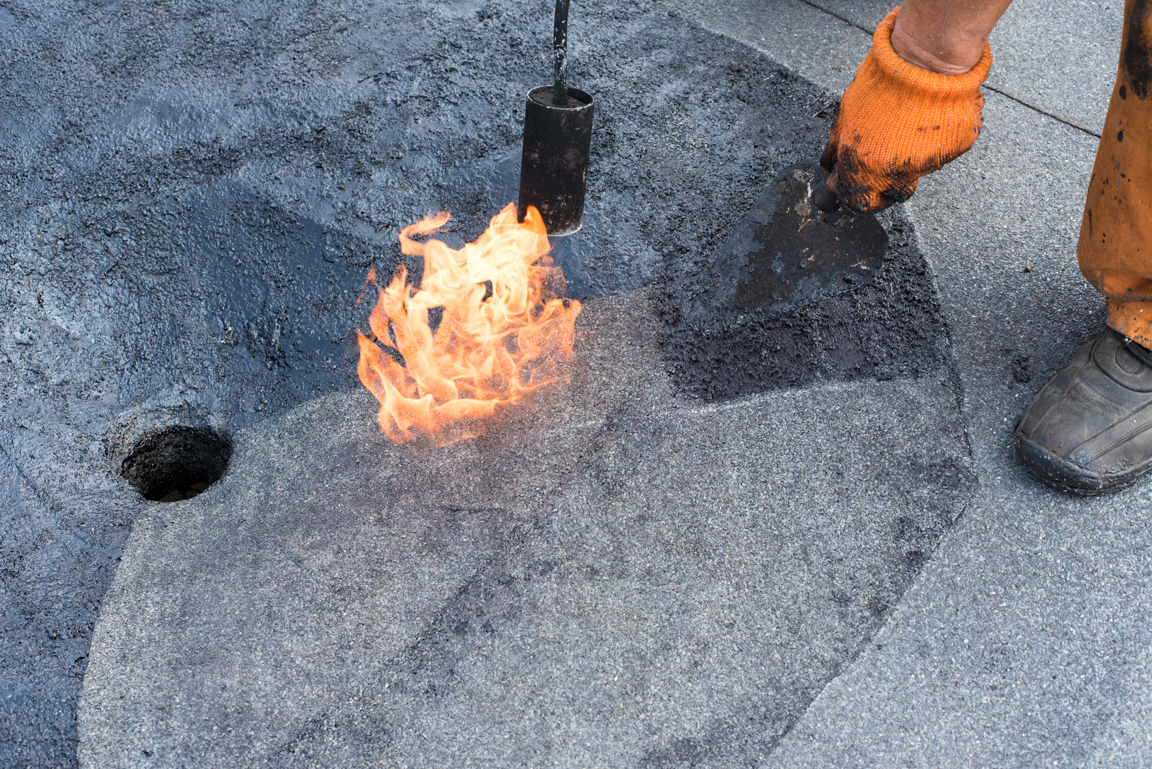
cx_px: 576
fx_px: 1600
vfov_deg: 27.0
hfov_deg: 39.6
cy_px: 384
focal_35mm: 50
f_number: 7.1
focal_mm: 50
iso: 1250
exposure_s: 1/1000
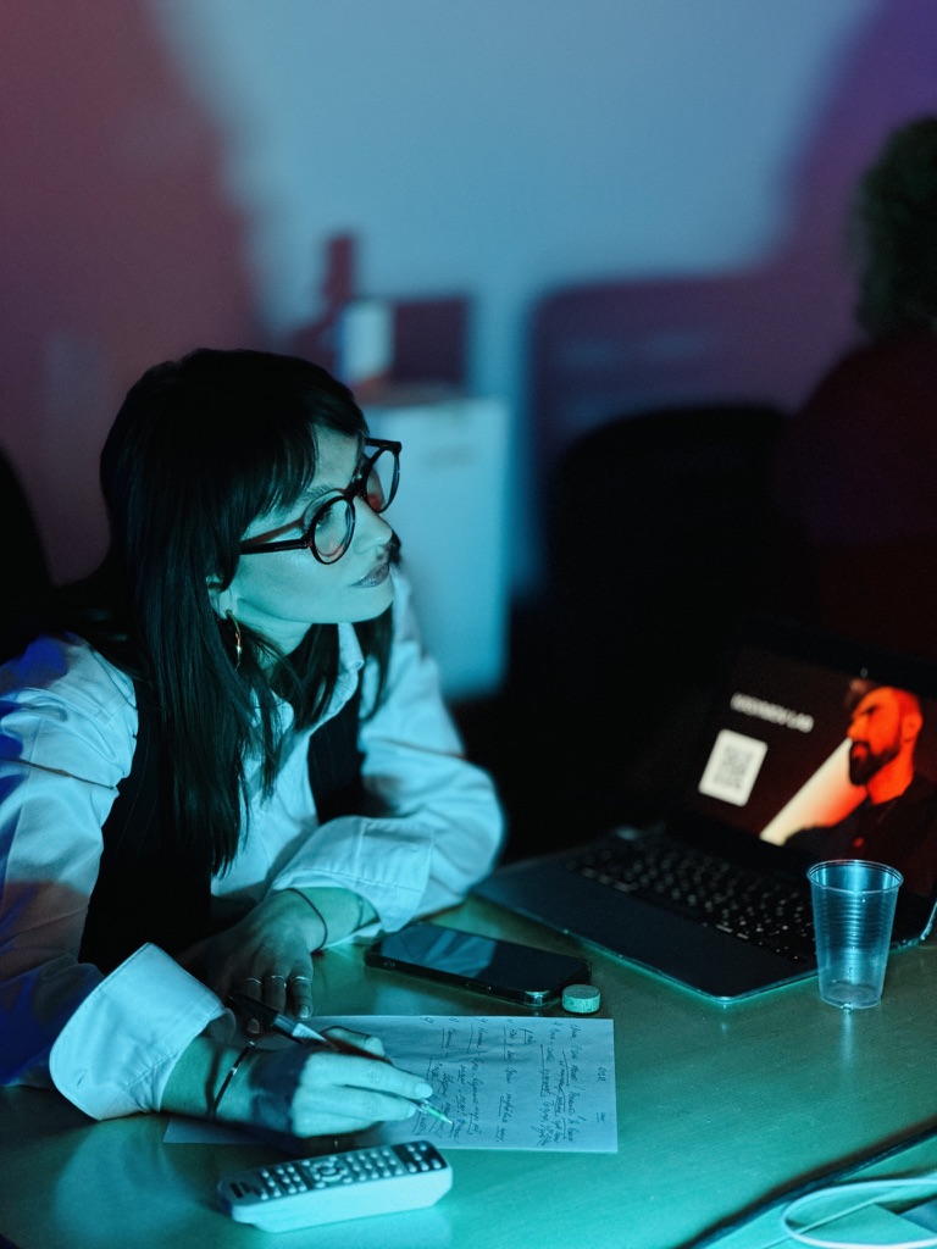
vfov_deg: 25.3
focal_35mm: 77
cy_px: 624
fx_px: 2779
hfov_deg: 19.1
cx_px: 468
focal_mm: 9
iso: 400
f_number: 2.8
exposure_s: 1/20
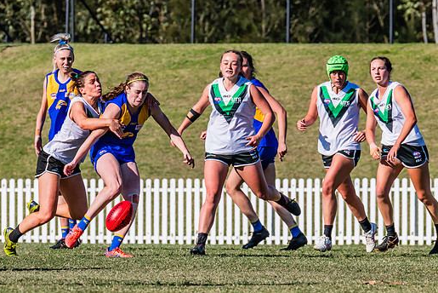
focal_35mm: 686
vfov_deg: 2.0
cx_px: 104
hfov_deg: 3.0
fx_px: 8351
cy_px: 159
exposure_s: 1/1250
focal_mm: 380
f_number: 13
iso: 640
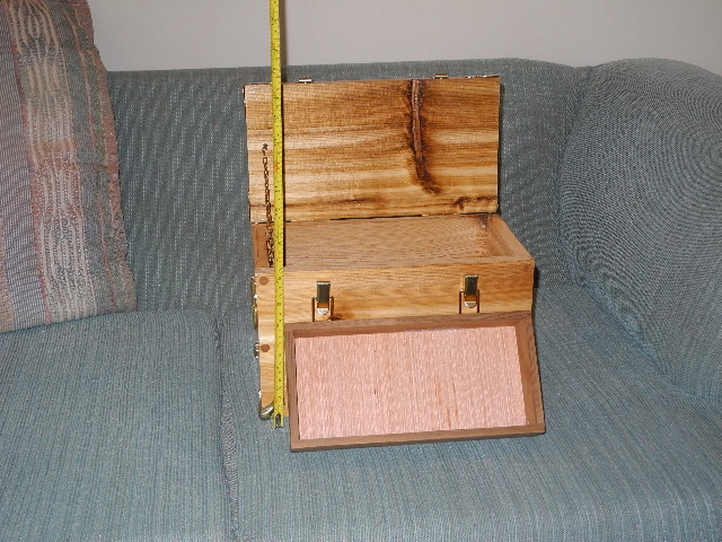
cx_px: 361
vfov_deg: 29.1
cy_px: 271
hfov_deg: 38.2
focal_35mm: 50
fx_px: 1043
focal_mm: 10.7
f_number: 3.5
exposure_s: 1/30
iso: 200
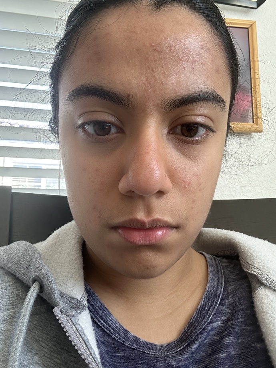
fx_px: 319
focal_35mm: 30
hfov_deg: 46.8
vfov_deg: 60.0
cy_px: 184
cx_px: 138
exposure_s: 1/96
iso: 80
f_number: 1.9
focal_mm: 2.69
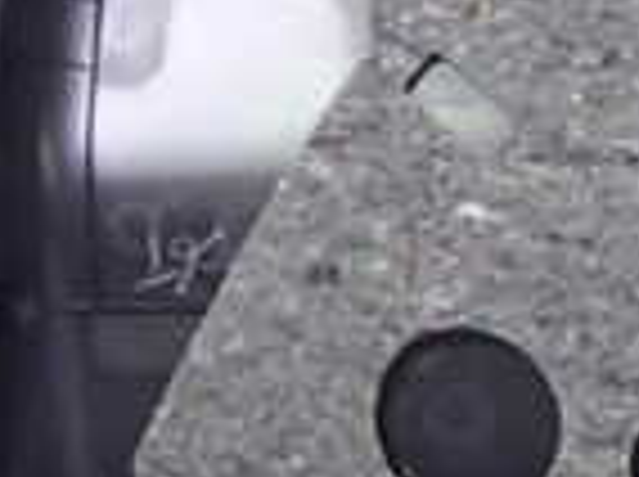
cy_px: 567
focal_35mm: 127
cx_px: 981
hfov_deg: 14.4
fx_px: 2340
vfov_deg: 11.4
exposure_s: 1/30
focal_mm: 5.4
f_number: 2.3
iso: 640
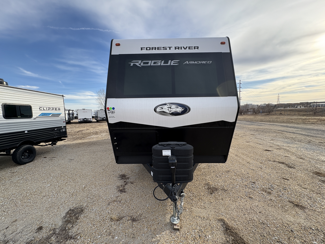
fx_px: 131
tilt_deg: -3.5
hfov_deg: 102.1
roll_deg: +2.0
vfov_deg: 85.7
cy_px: 122
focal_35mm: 14
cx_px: 162
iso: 40
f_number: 2.2
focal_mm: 2.22
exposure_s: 1/573
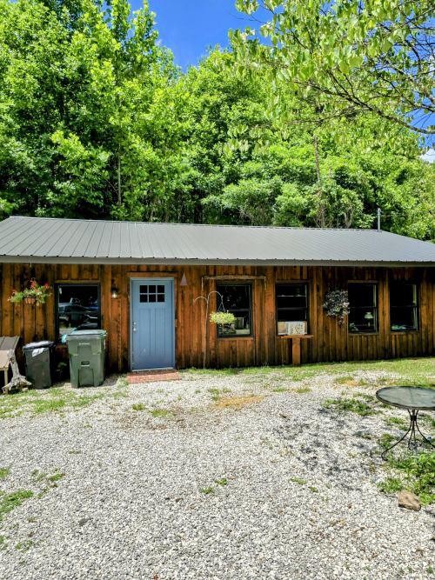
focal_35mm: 23
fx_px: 385
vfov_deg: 73.9
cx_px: 218
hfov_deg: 58.9
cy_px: 290
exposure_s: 1/859
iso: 12
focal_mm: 6.3
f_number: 1.7
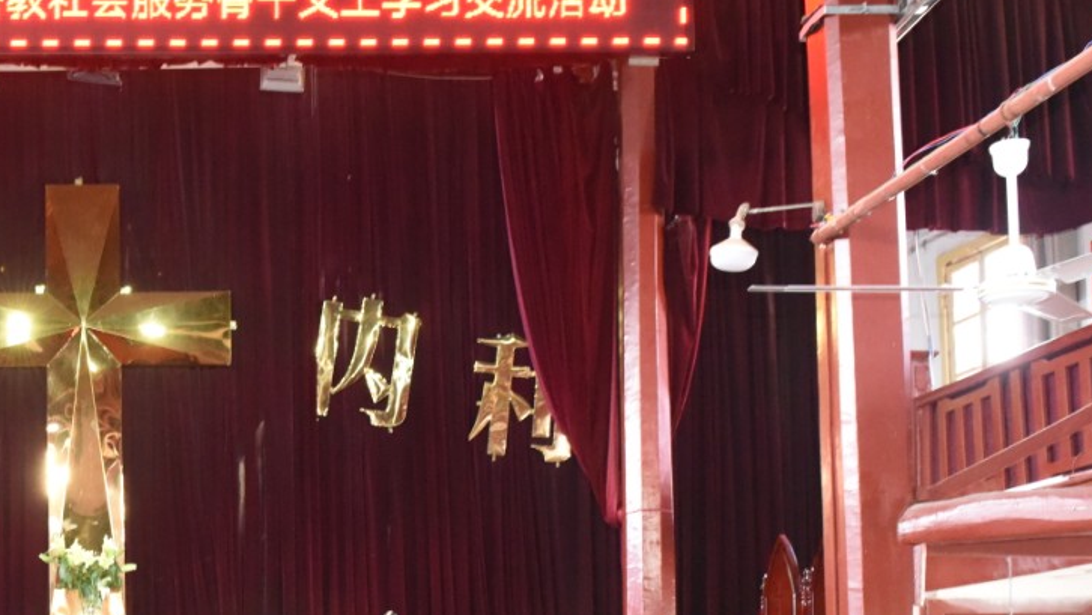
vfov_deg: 19.4
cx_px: 102
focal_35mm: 60
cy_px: 644
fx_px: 1738
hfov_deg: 33.0
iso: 5600
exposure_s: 1/30
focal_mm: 26
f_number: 5.6
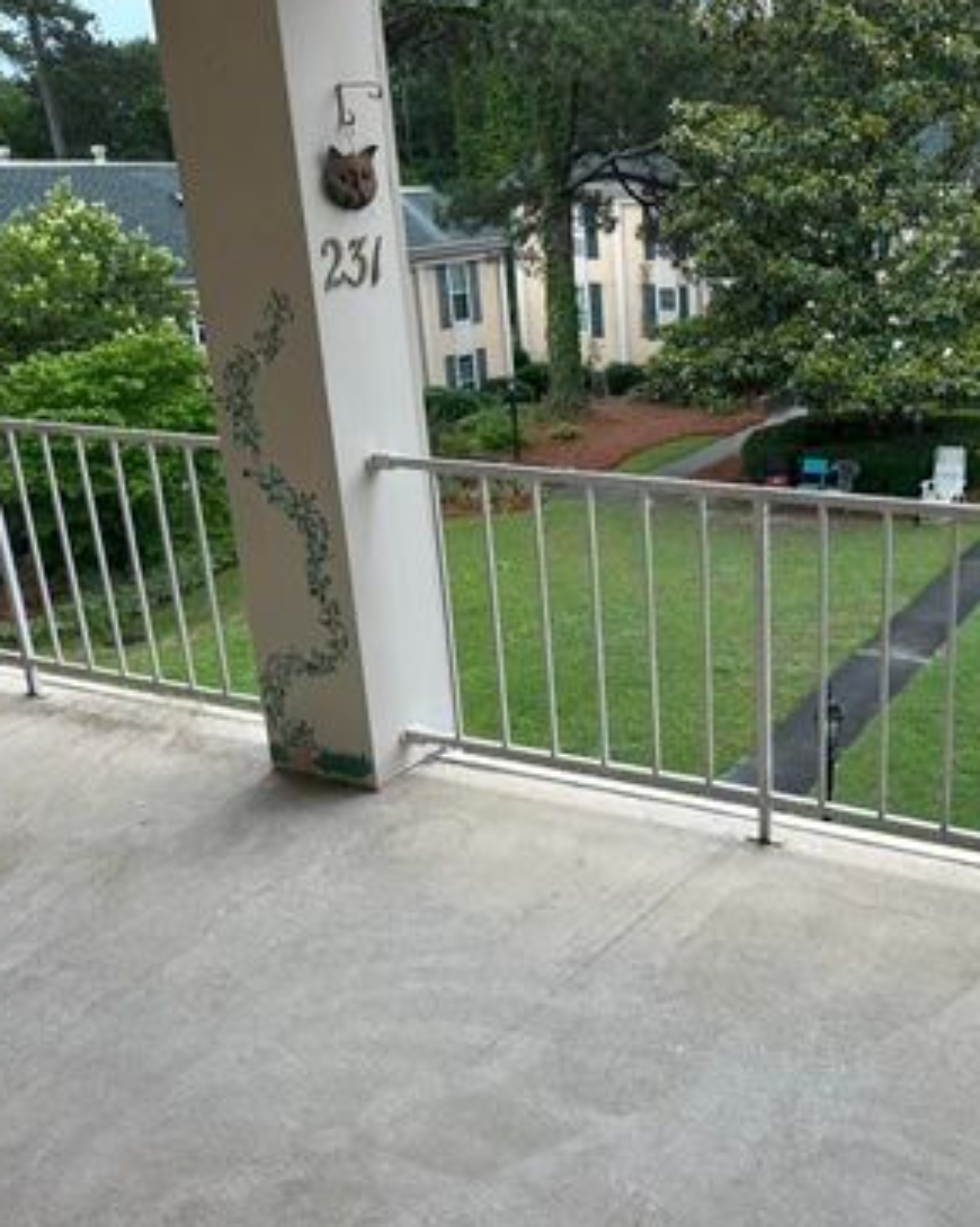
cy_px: 624
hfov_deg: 40.9
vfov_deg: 51.6
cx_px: 747
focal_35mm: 35
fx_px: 1270
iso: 50
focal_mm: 5.7
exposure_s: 1/315
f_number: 1.5
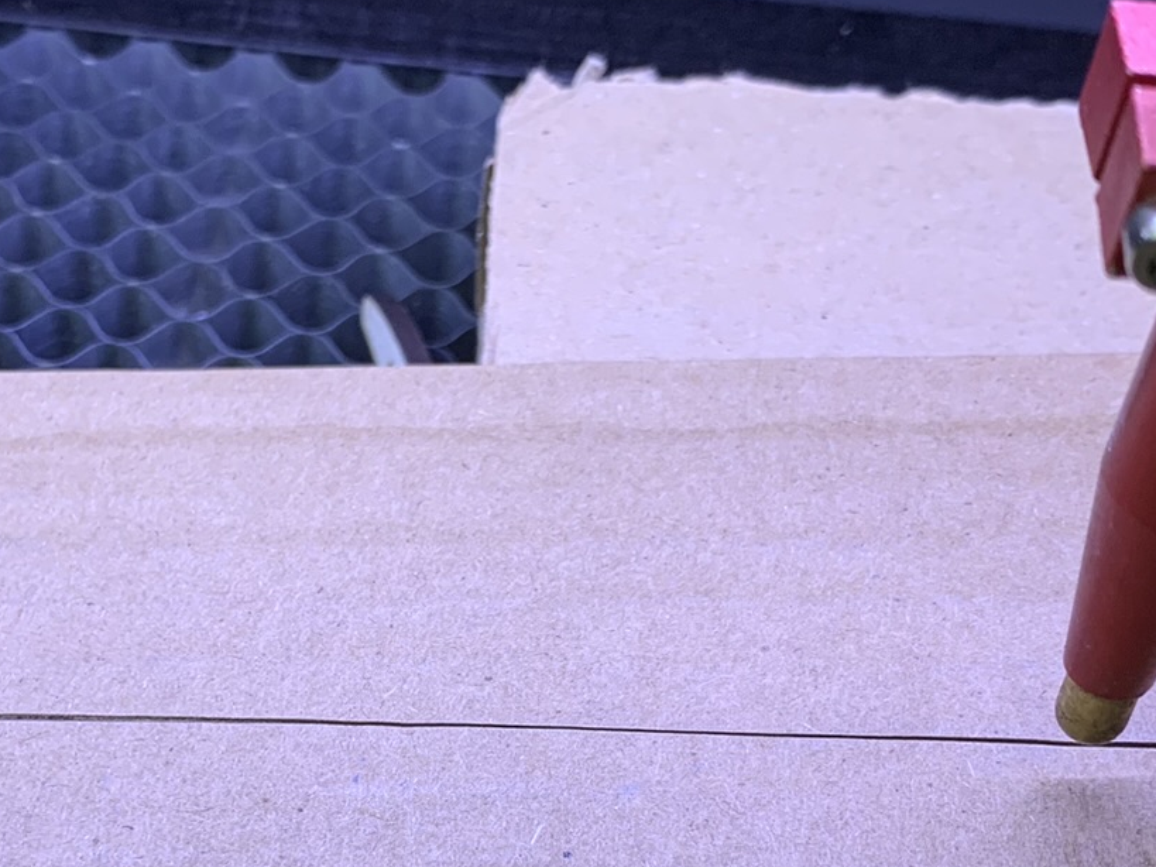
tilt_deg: -46.8
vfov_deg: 22.4
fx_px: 2170
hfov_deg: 29.6
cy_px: 640
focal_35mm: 65
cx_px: 391
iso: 64
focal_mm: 4.25
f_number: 1.8
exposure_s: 1/60
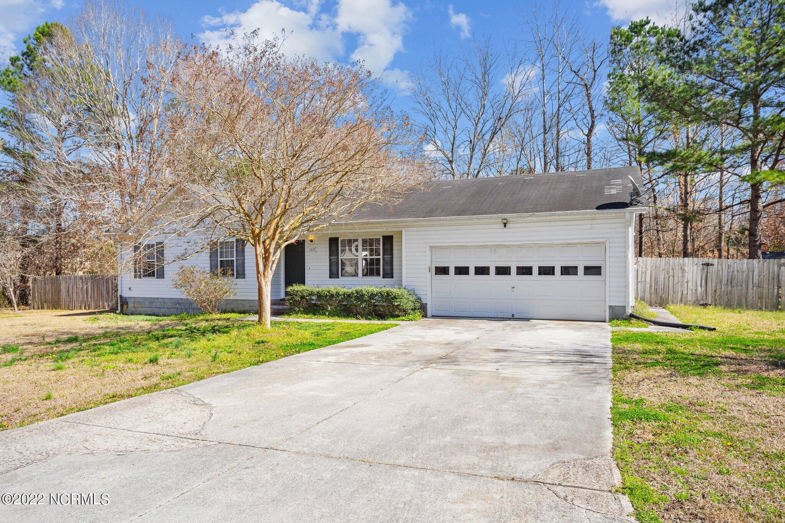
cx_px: 392
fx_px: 523
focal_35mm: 24
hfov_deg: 73.7
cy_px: 262
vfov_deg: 53.1
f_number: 8
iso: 125
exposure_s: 1/320
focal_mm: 24
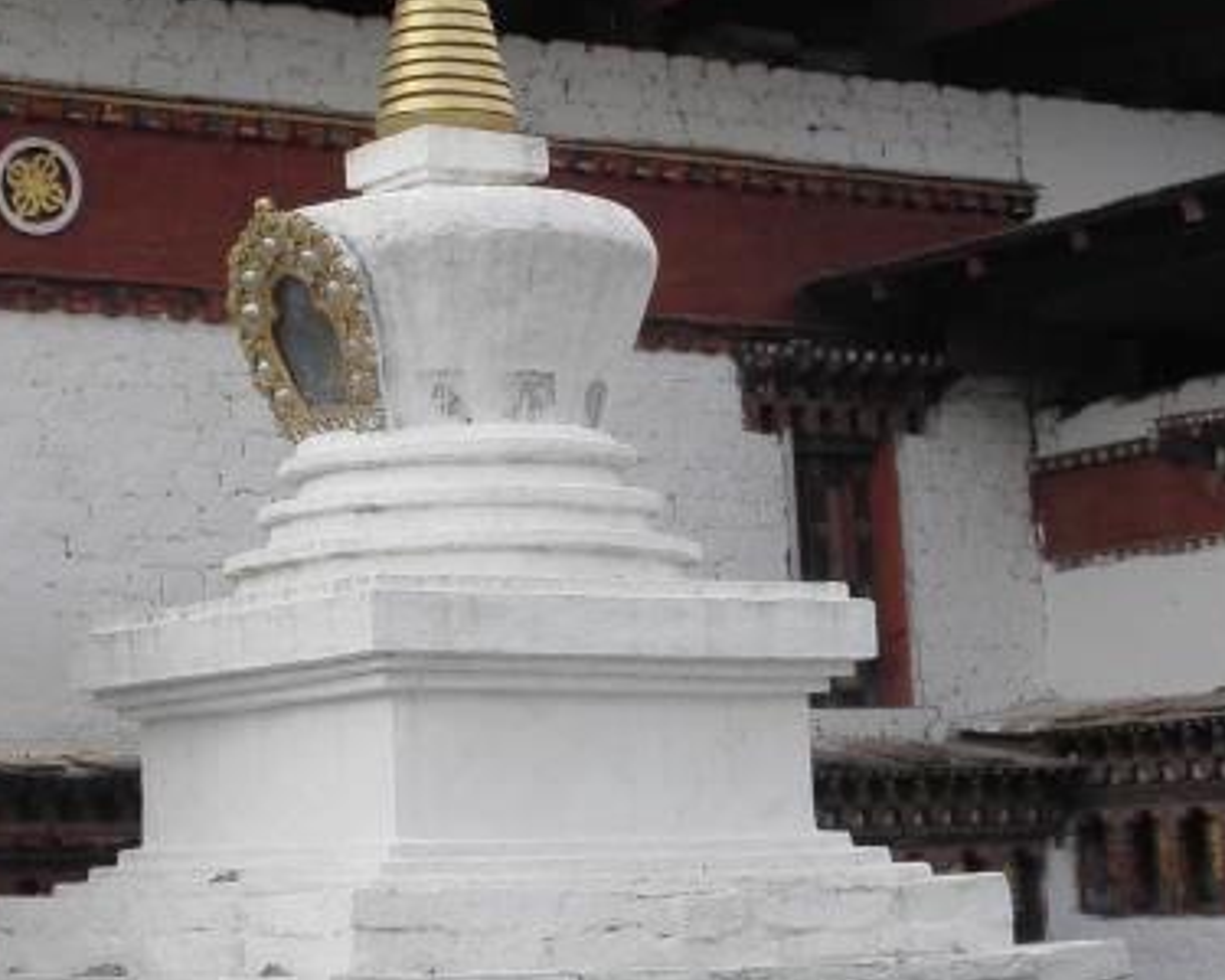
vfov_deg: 16.0
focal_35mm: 96
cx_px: 271
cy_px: 340
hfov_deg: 19.8
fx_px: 3481
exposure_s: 1/100
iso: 64
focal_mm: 6.44
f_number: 3.5
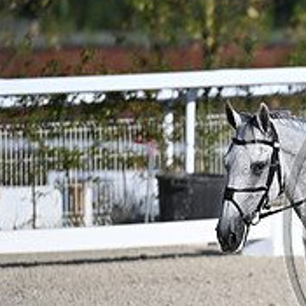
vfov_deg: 1.8
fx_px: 9841
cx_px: 442
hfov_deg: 1.8
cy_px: 204
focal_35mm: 984
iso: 180
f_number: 4.5
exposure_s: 1/1600
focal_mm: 350
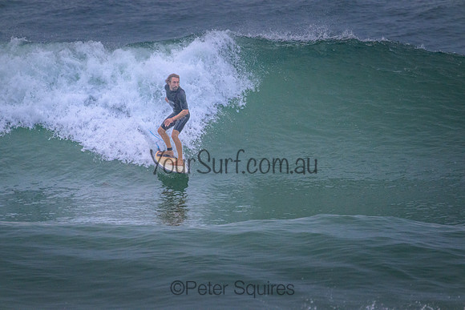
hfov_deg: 2.6
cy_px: 155
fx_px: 10335
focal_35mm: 800
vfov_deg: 1.7
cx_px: 232
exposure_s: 1/2000
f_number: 11
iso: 5000
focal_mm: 800
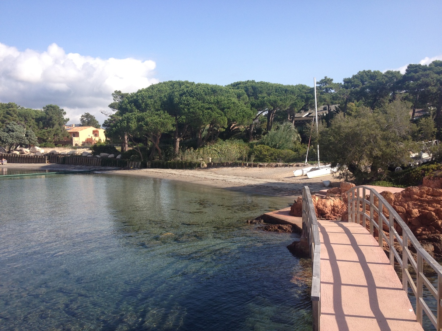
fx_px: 447
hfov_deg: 52.6
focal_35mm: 35
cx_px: 221
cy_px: 166
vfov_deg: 40.7
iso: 64
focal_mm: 4.28
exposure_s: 1/1082
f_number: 2.4
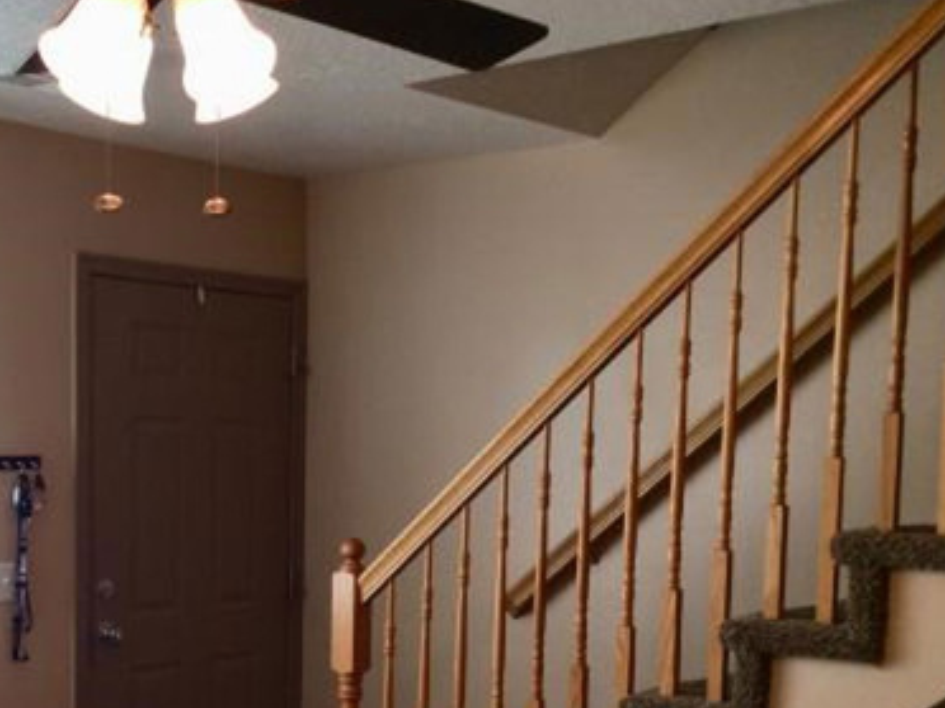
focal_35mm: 55
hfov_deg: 34.5
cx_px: 282
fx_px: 1501
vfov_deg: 26.0
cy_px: 579
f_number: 2.4
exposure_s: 1/24
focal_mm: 3.3
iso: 40
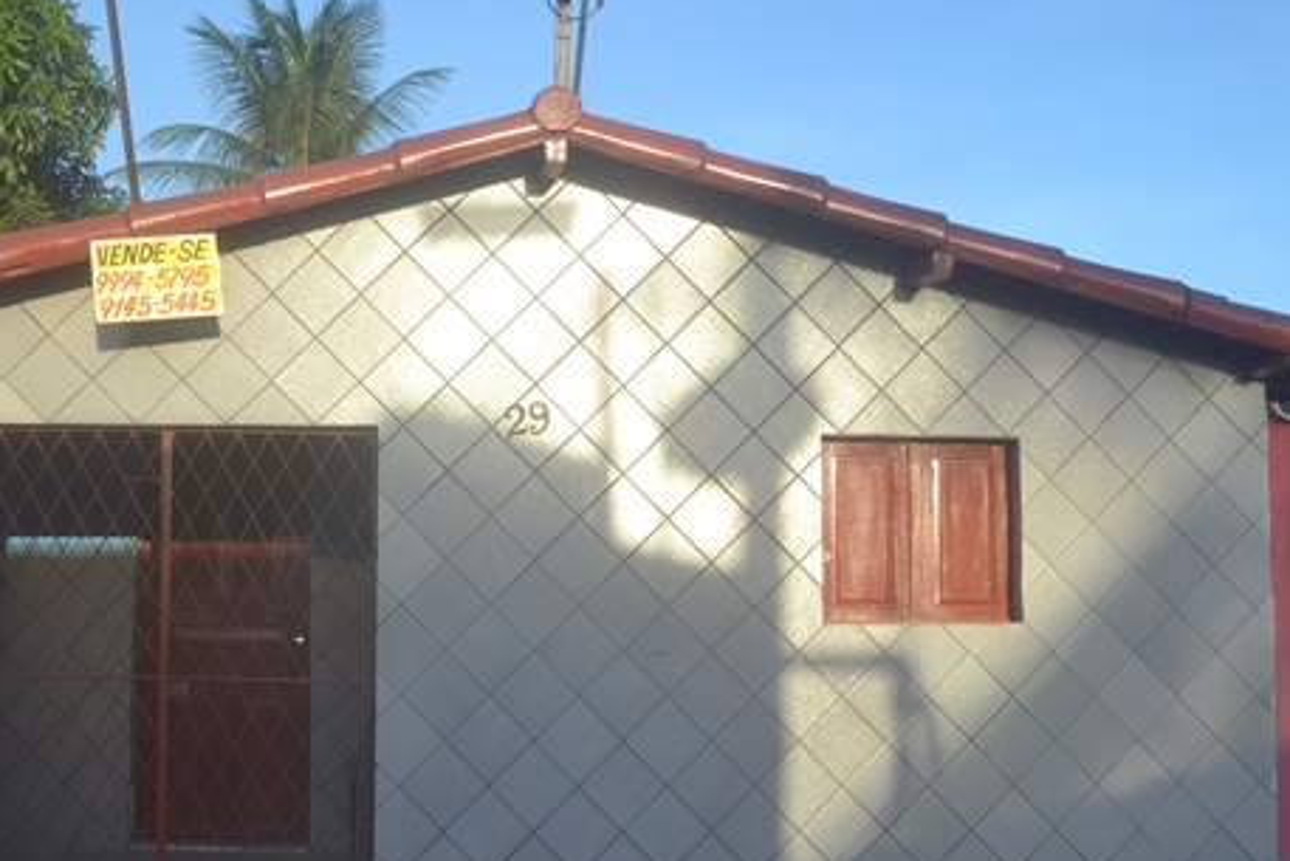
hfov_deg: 46.0
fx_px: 1505
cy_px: 462
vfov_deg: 31.9
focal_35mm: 42
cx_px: 491
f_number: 6.3
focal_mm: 20
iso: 100
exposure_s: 1/160
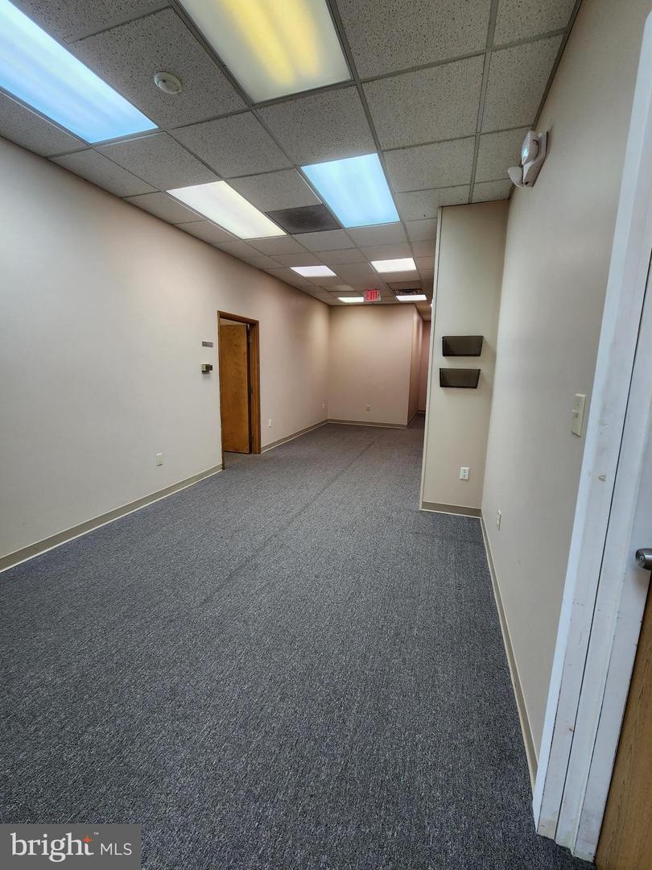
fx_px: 326
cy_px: 435
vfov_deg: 106.2
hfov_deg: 89.9
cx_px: 326
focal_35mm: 13
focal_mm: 2.2
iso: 100
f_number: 2.2
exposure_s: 1/60.2
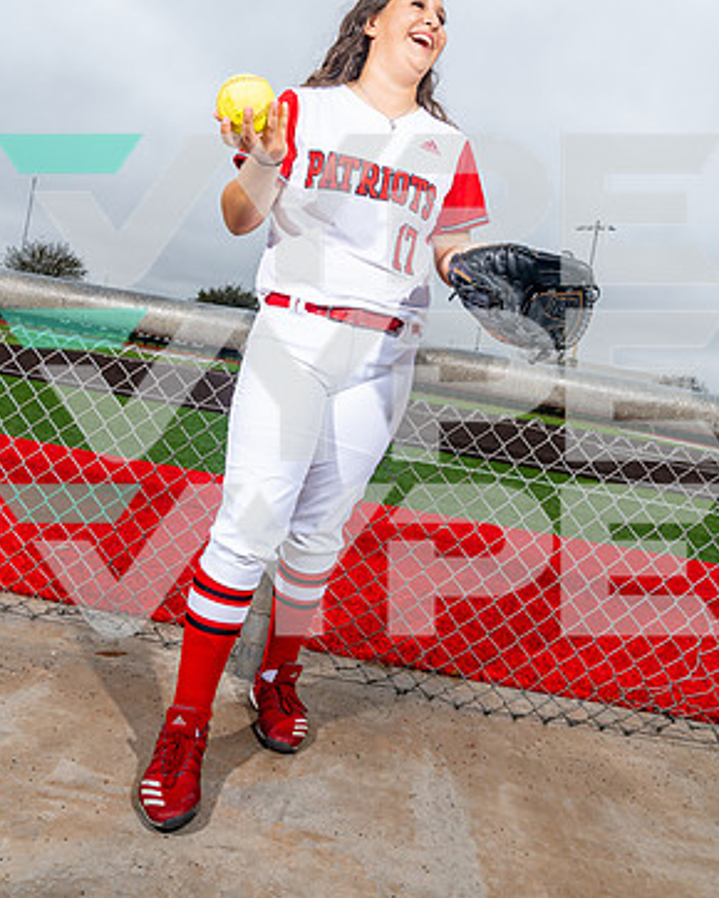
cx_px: 364
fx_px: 744
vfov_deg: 61.9
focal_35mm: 28
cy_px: 387
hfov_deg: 51.6
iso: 200
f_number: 8
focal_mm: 24
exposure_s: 1/125
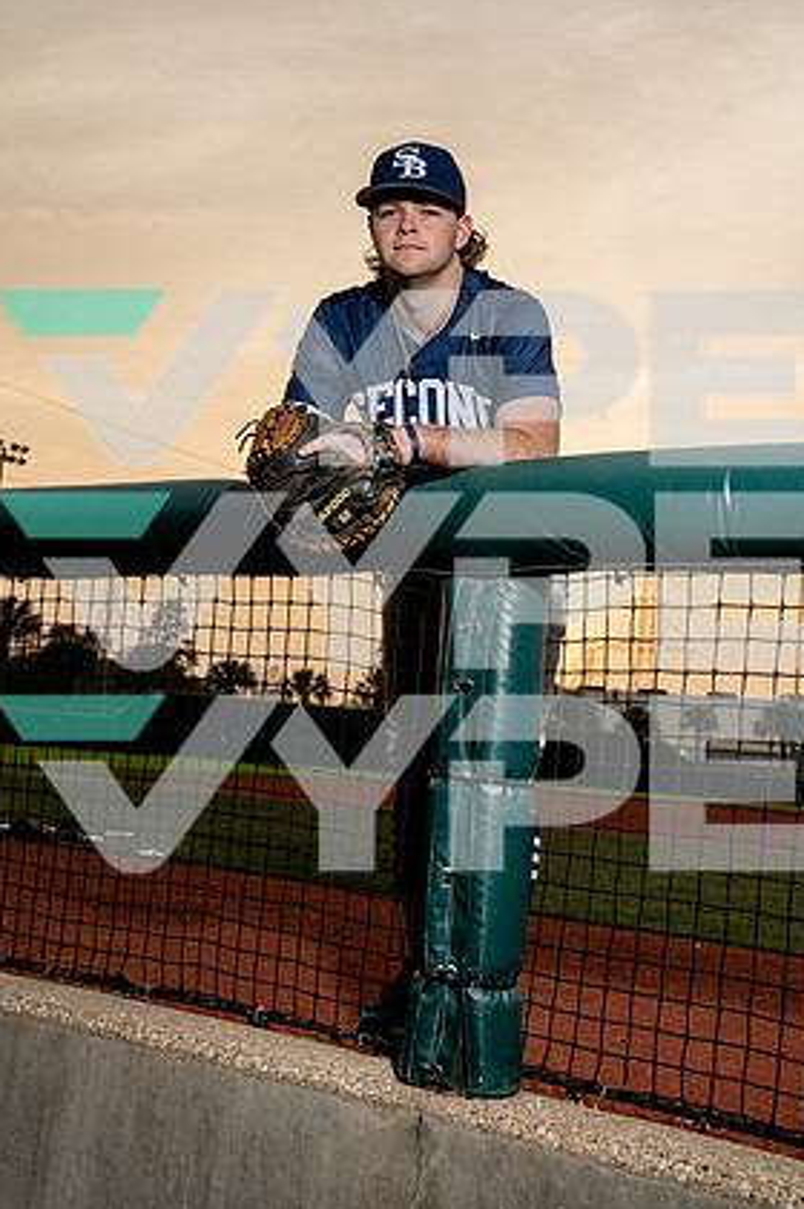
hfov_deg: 29.2
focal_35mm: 46
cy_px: 583
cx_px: 422
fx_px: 1543
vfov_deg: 42.8
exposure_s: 1/250
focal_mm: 43
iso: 250
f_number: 8
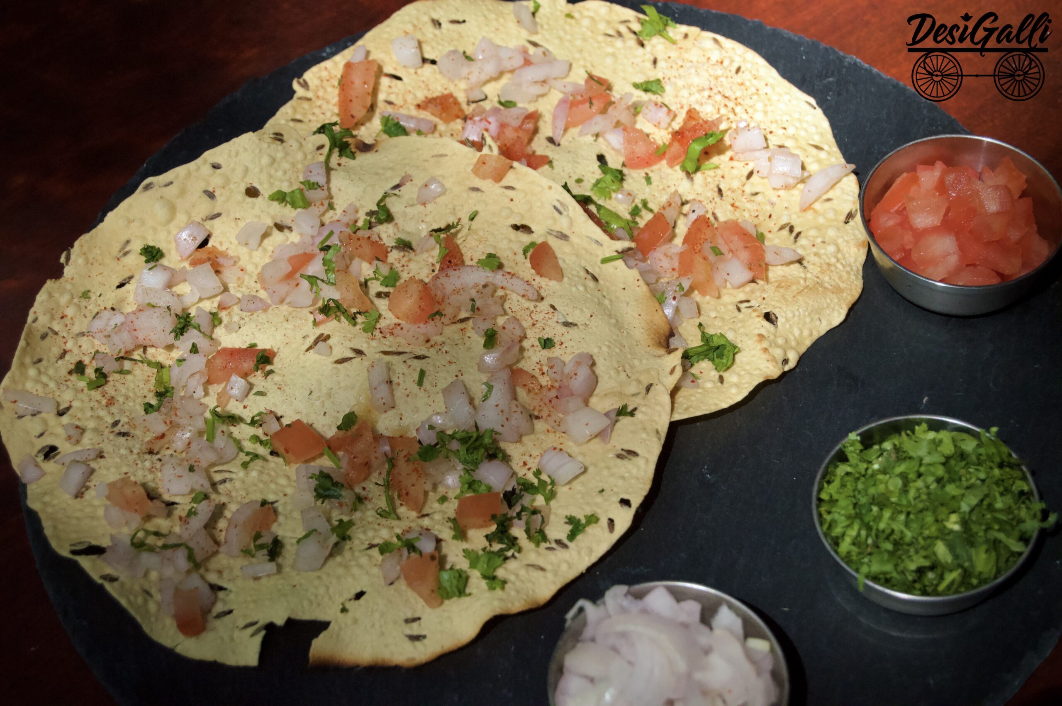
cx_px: 531
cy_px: 353
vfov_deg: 16.5
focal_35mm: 82
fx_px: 2432
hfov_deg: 24.6
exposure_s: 1/2500
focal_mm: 55
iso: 1600
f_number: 5.6
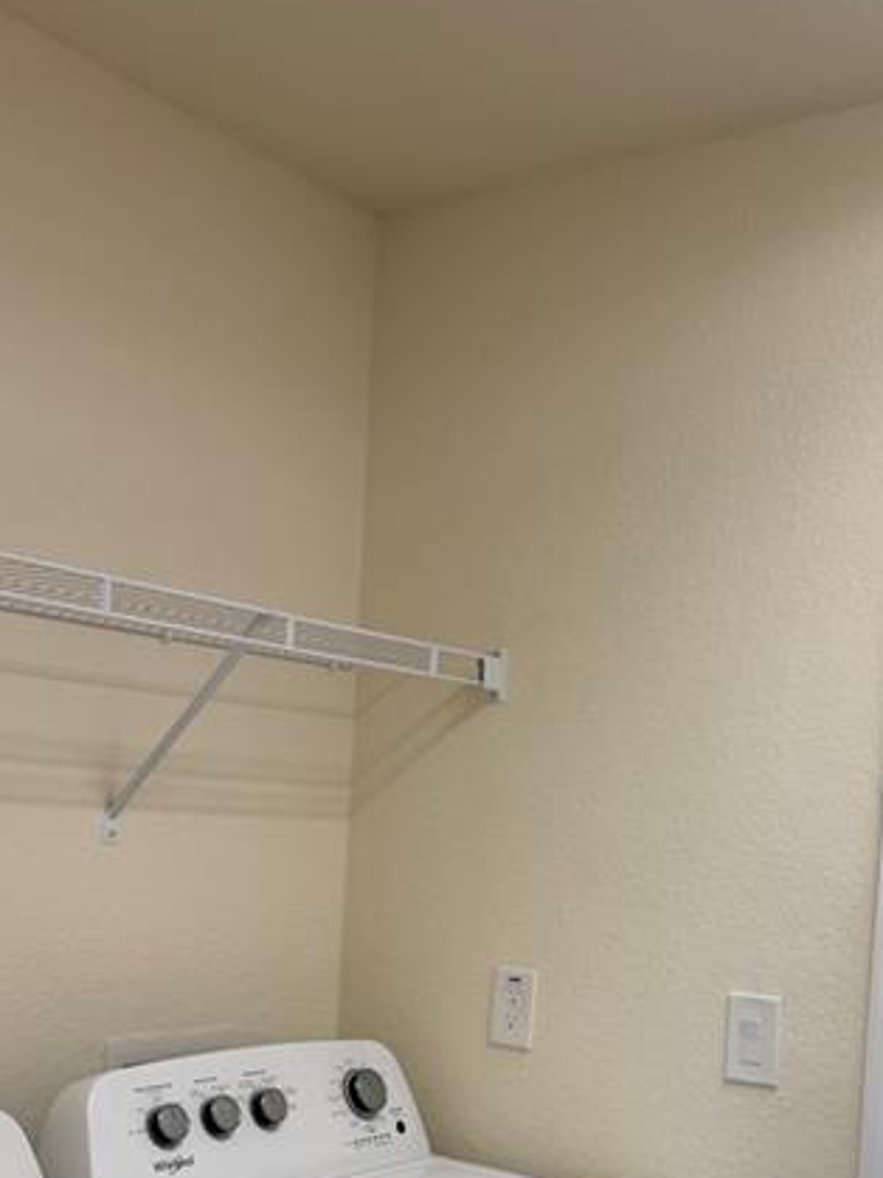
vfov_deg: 41.5
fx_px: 1497
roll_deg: -5.1
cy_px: 905
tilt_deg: -3.7
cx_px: 486
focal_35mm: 44
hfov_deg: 32.8
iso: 64
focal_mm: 6.76
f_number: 1.78
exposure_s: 1/120
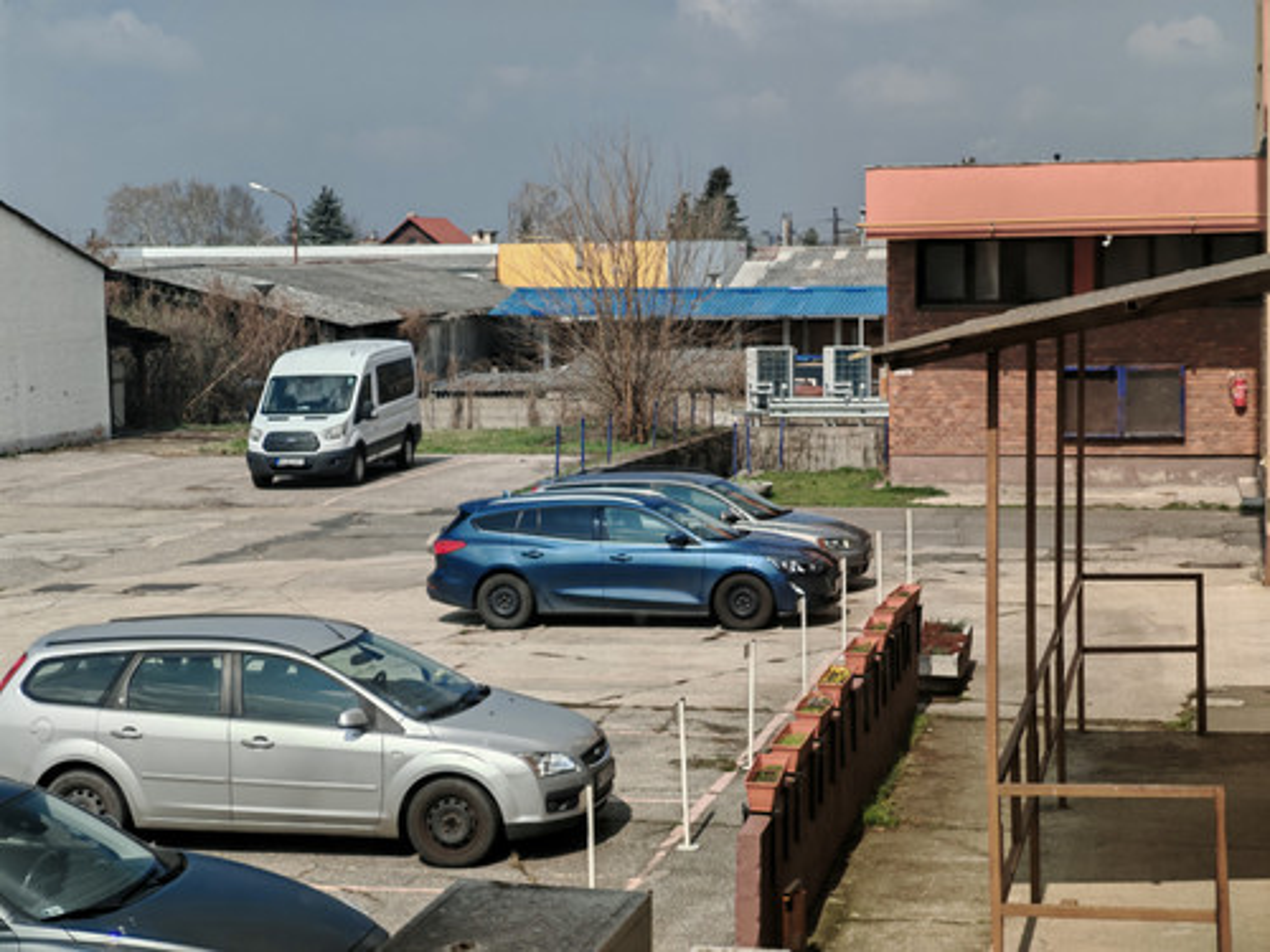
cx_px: 635
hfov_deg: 28.6
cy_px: 476
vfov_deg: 21.6
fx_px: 2495
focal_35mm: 68
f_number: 2.4
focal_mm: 8.67
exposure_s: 1/690
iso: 50
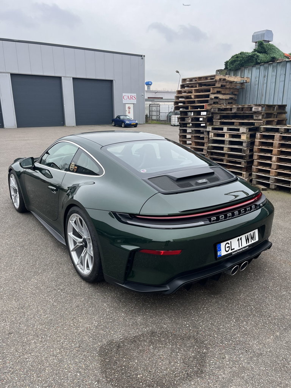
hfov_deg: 53.1
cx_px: 146
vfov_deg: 67.3
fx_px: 291
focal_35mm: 26
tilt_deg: -15.9
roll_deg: +1.2
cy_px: 194
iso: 50
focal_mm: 5.1
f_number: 1.6
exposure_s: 1/810
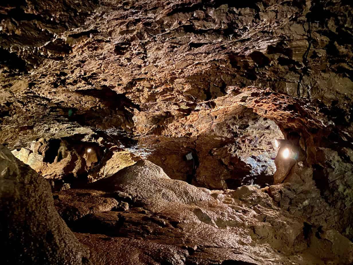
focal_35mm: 26
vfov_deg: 53.1
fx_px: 265
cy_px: 132
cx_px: 176
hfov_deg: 67.3
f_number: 1.8
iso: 1000
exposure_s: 1/4
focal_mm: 4.2
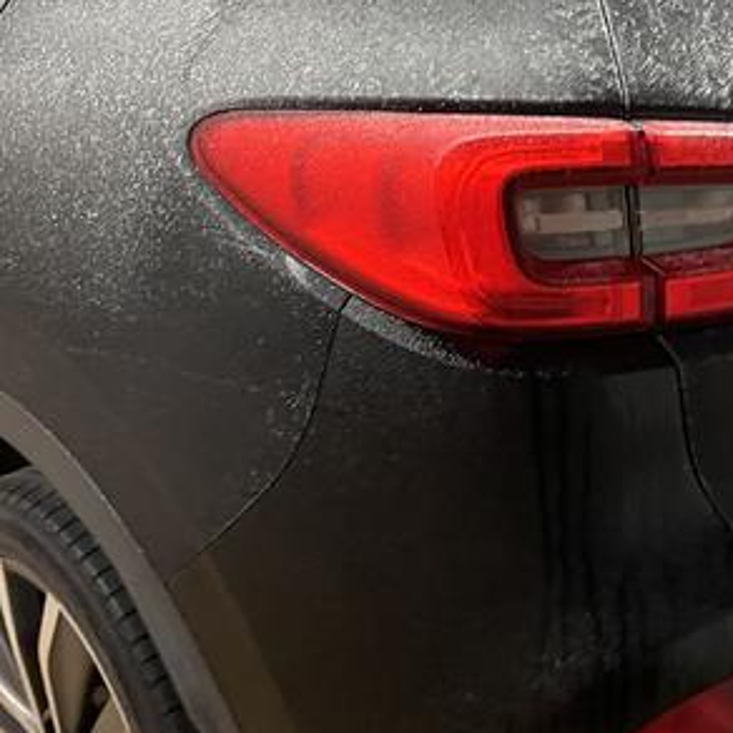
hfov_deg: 27.2
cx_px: 482
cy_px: 261
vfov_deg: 27.2
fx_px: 1509
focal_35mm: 63
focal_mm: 4.2
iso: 400
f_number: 1.6
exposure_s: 1/50
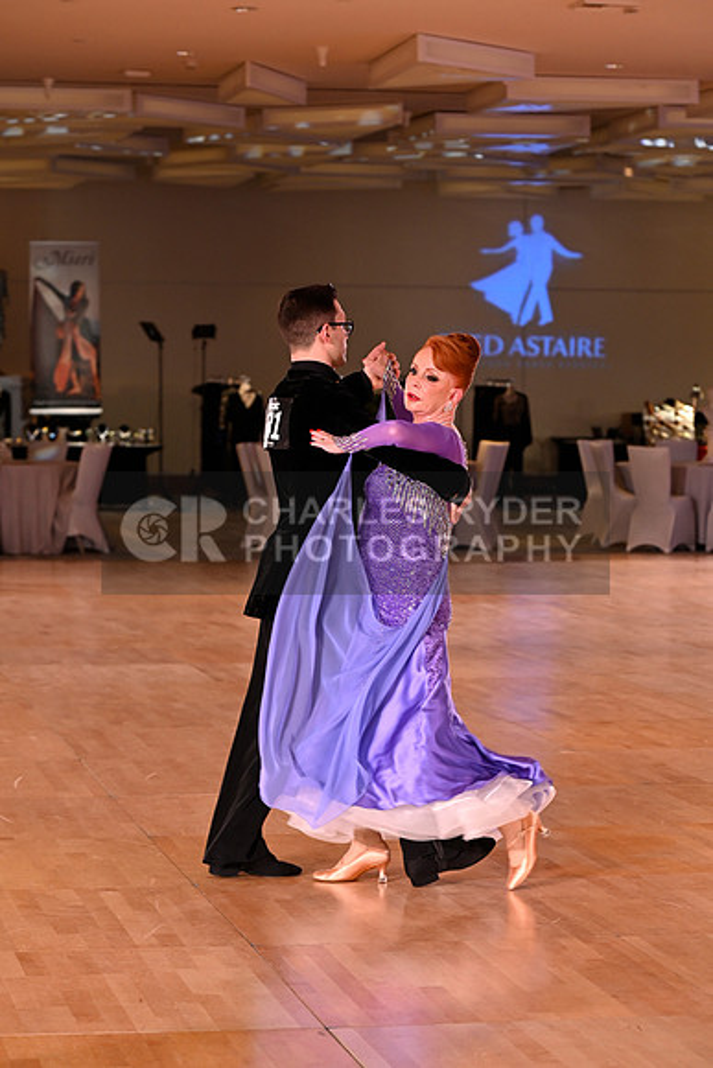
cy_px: 534
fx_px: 3028
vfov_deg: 20.0
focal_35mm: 102
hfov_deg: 13.4
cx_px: 356
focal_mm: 102
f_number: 5
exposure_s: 1/200
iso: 2000
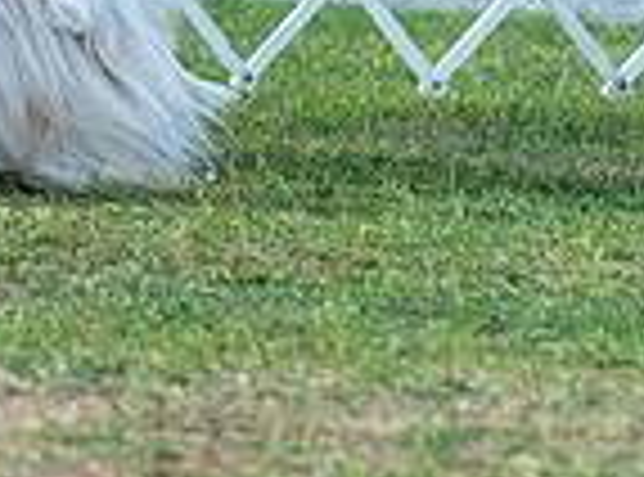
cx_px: -86
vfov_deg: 1.6
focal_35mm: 940
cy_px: -385
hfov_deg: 2.1
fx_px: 17415
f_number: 5
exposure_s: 1/2000
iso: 1600
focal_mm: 200
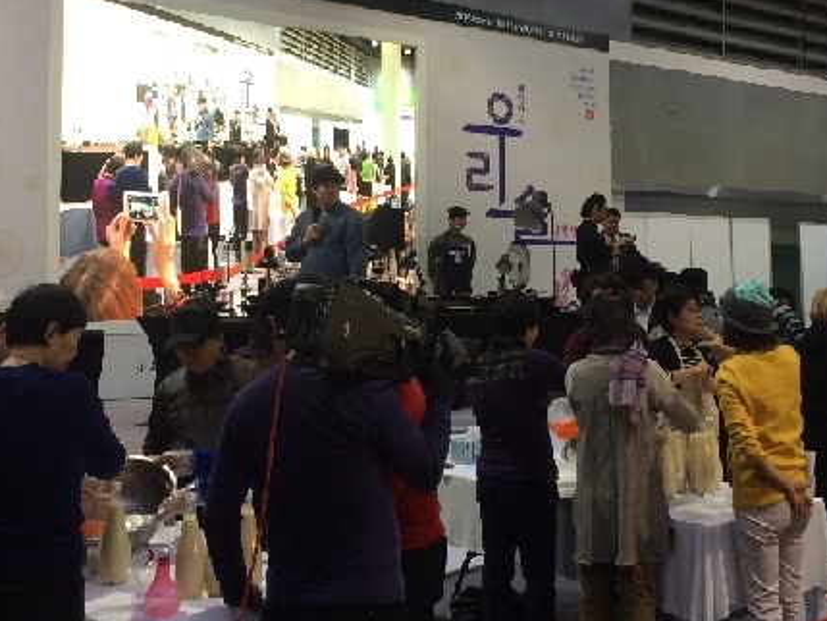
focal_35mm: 50
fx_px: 1195
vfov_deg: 28.9
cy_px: 190
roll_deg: +1.2
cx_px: 490
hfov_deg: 38.0
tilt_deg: +4.5
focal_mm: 4.15
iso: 64
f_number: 2.2
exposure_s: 1/30
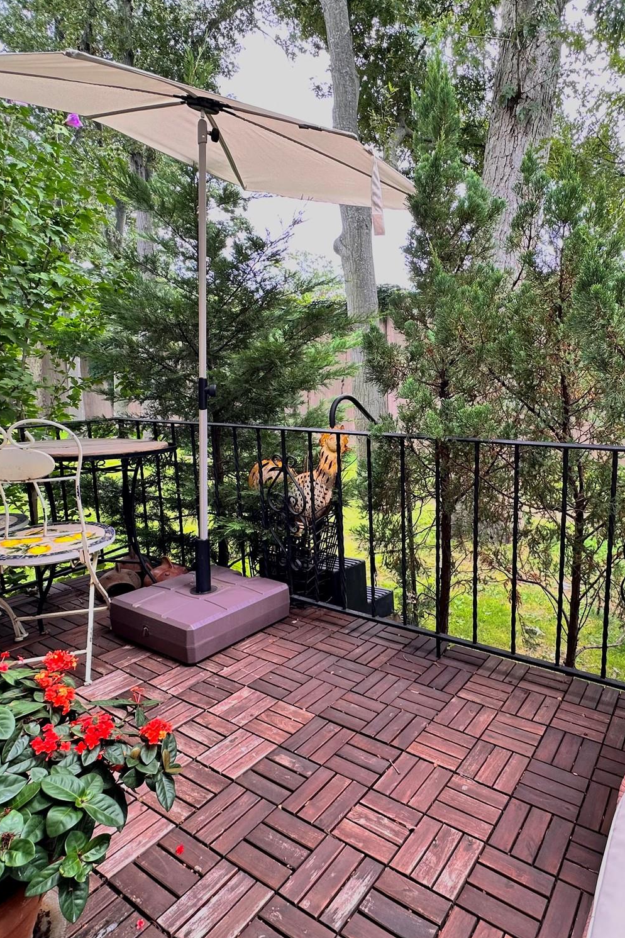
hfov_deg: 60.2
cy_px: 459
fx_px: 521
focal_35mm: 20
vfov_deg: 84.0
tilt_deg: -9.2
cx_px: 425
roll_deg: +0.6
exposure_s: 1/99
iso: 64
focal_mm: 2.22
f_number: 2.2
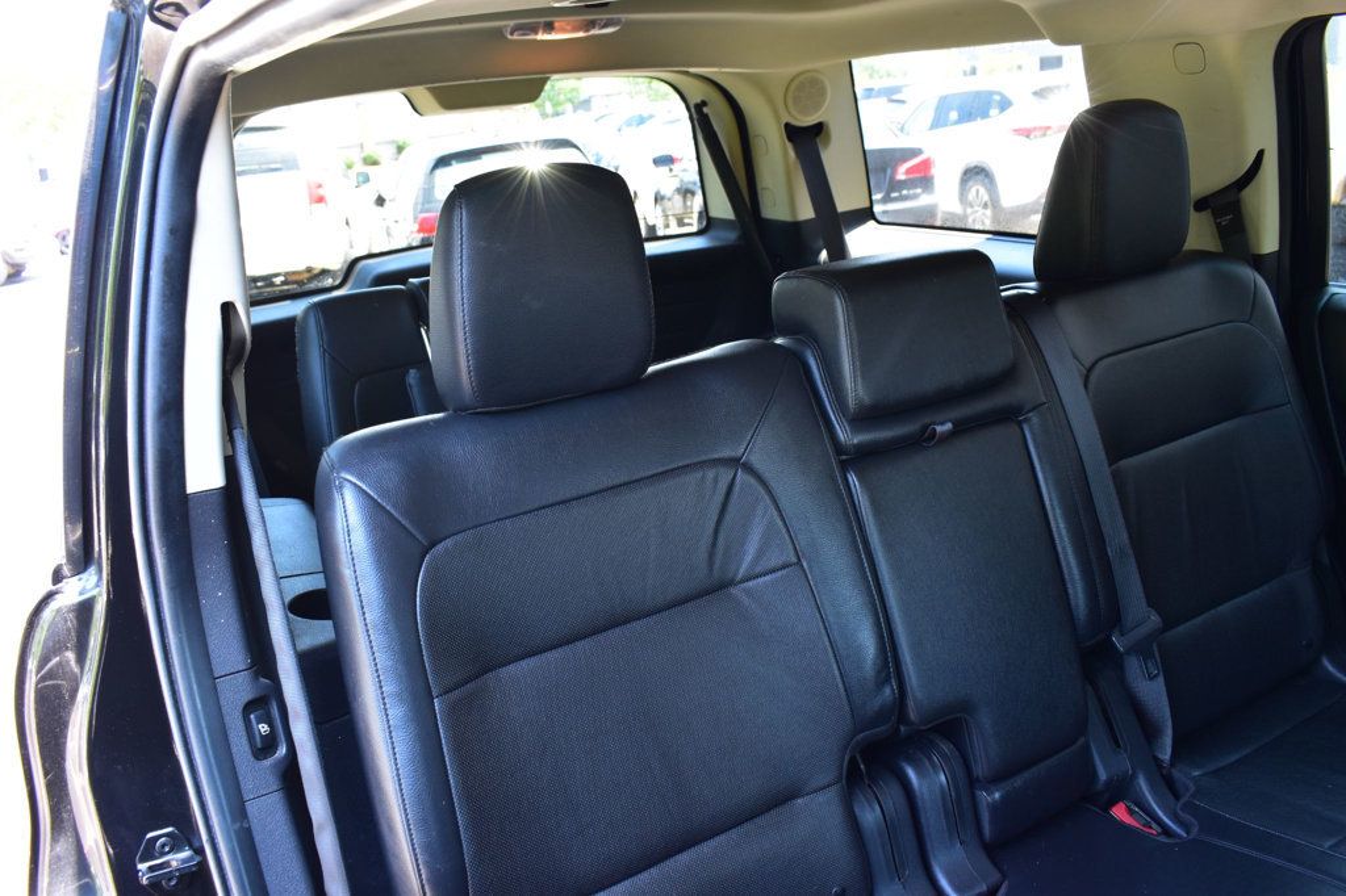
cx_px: 673
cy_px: 448
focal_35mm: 30
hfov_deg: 61.9
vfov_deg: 43.6
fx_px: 1121
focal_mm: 20
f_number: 6.3
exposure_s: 1/20
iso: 400
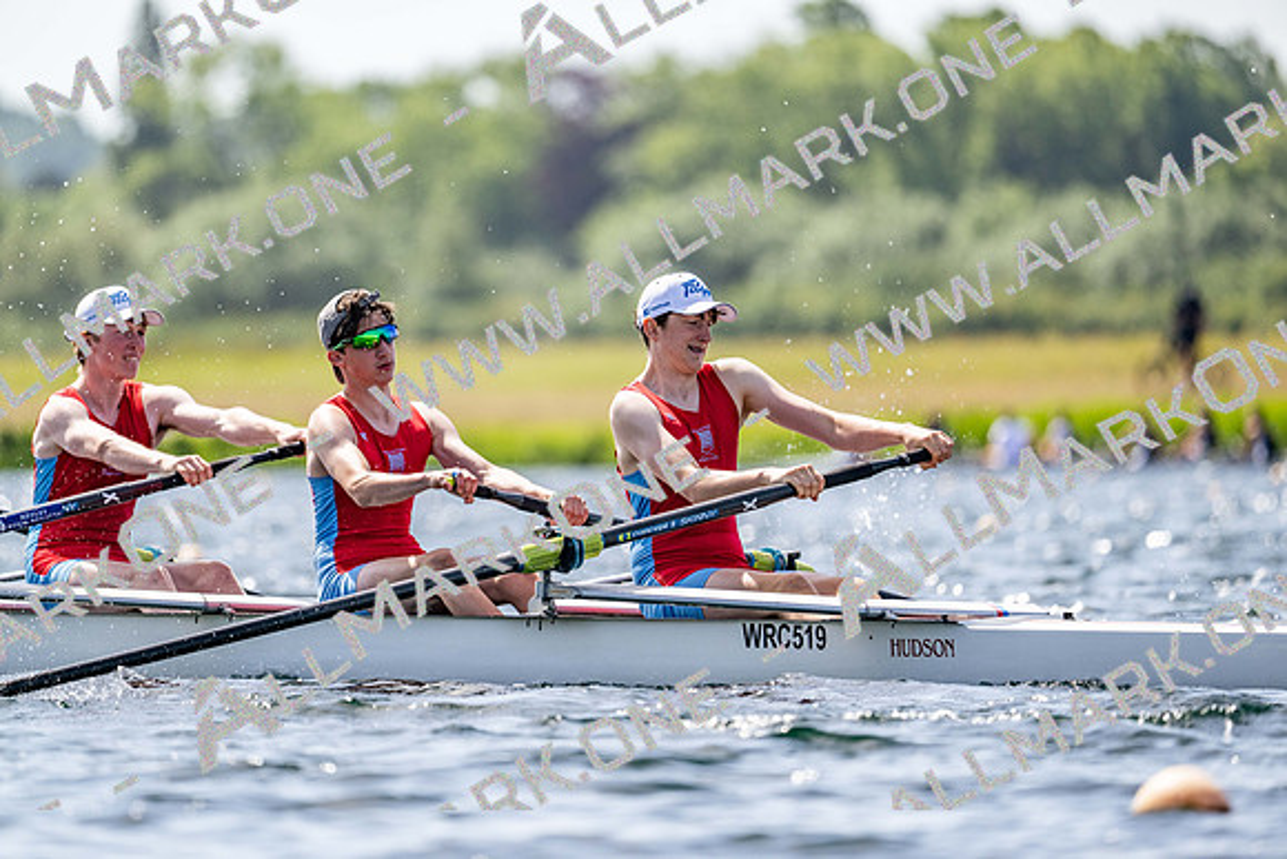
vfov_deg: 3.4
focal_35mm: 400
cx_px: 644
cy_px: 430
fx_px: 14303
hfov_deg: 5.2
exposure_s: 1/2500
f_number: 4.5
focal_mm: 400
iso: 250
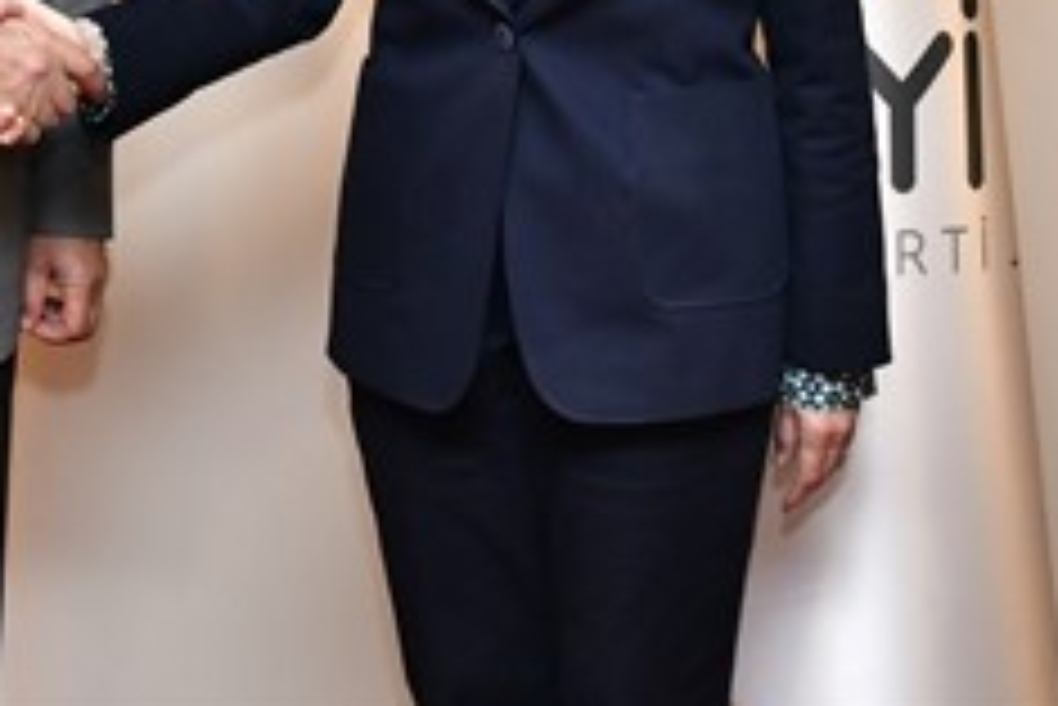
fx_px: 2705
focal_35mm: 92
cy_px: -171
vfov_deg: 14.4
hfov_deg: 21.3
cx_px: -23
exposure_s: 1/180
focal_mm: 24
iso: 1600
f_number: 6.7
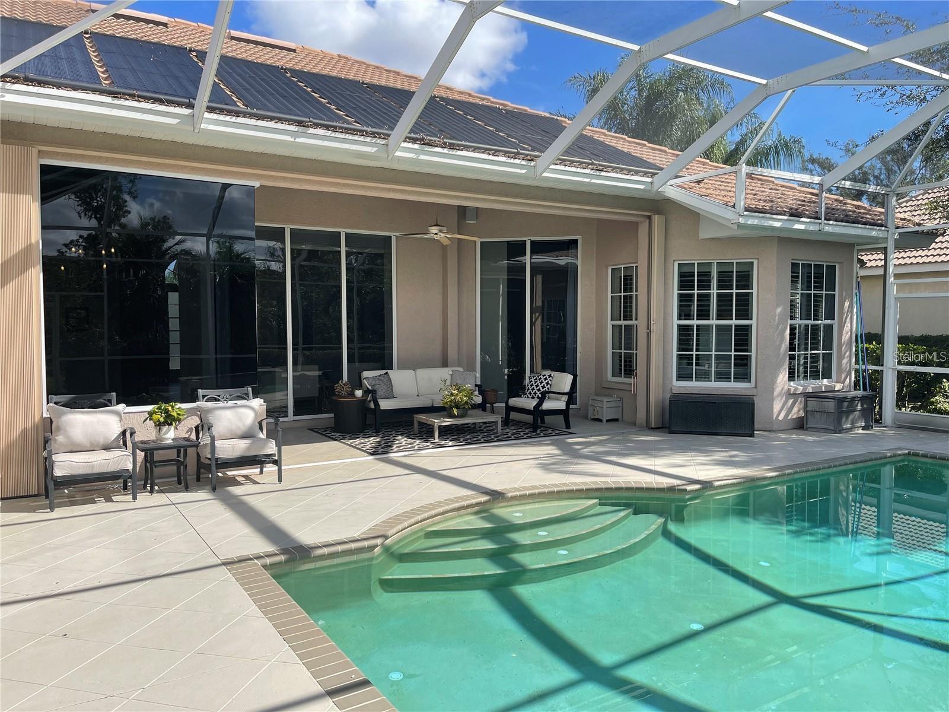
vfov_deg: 53.1
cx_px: 474
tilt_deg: -3.8
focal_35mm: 26
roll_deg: -0.3
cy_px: 356
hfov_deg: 67.3
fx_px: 713
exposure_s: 1/1795
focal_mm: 5.1
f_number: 1.6
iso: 50
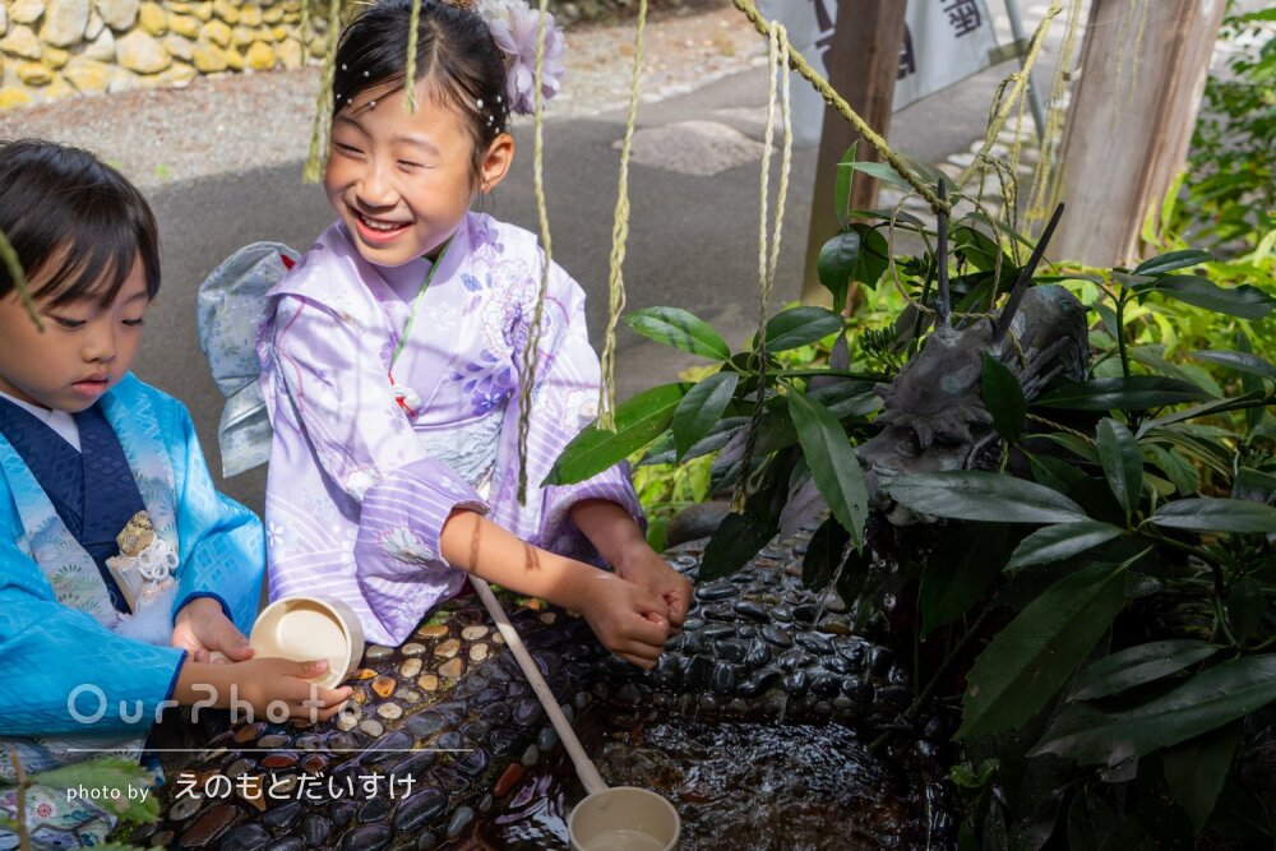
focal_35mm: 31
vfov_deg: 42.5
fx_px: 1095
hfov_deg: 60.5
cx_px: 638
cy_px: 426
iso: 125
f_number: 5.6
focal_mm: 30
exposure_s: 1/125
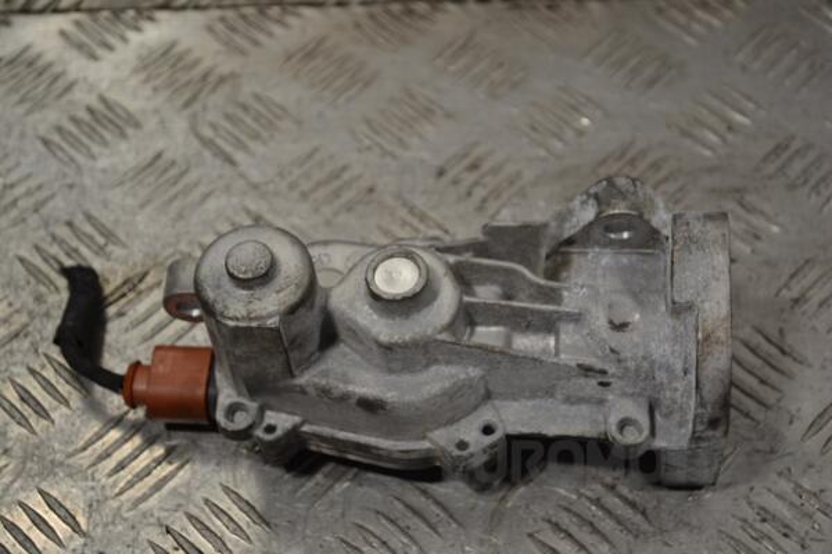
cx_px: 416
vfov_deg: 20.6
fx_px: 1525
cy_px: 277
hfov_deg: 30.5
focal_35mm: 66
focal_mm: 44
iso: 100
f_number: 5.3
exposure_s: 1/40
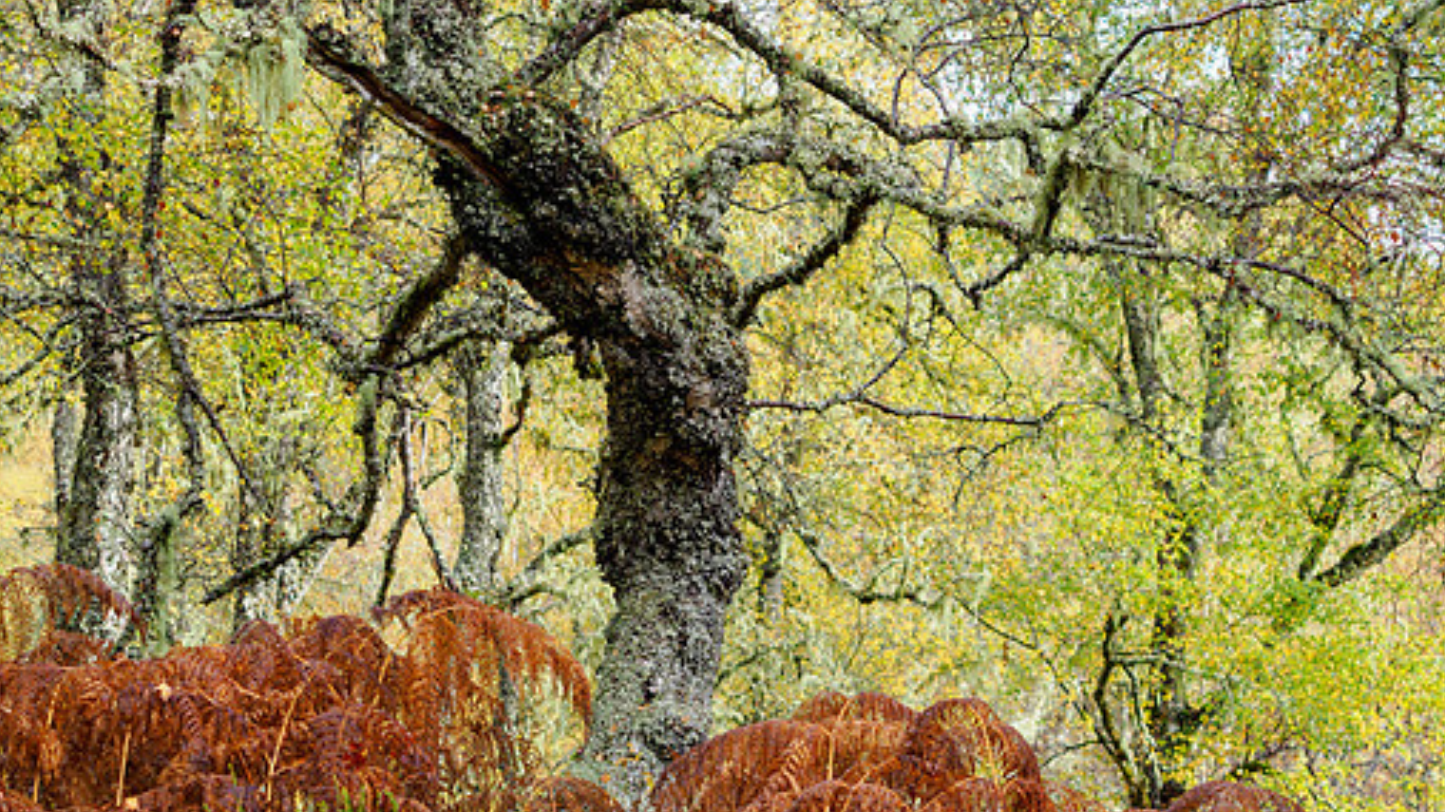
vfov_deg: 11.1
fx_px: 4176
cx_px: 656
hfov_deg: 19.6
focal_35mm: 109
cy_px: 477
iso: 200
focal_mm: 40
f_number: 4
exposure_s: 1/50
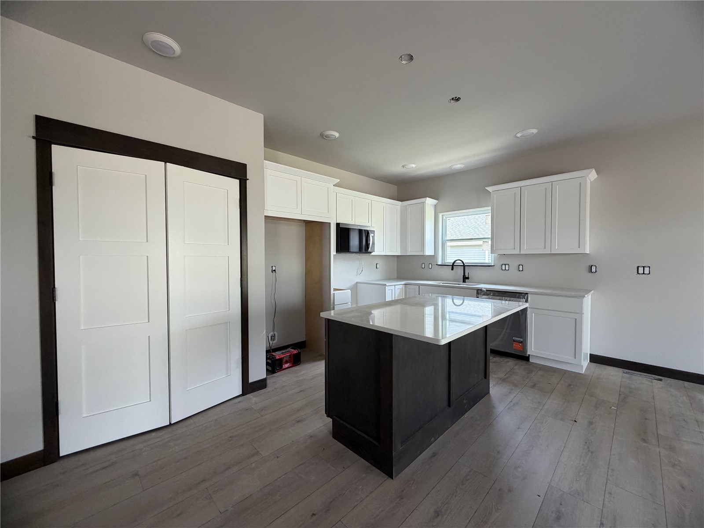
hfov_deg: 102.1
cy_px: 264
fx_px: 285
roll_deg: -0.1
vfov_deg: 85.7
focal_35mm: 14
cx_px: 352
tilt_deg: -1.4
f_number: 2.2
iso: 200
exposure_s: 1/121
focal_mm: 2.22
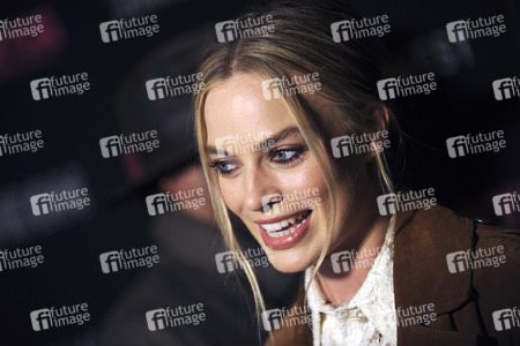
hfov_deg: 15.2
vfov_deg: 10.2
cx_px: 260
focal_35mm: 135
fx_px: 1950
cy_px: 173
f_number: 3.2
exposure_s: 1/250
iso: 1600
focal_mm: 135
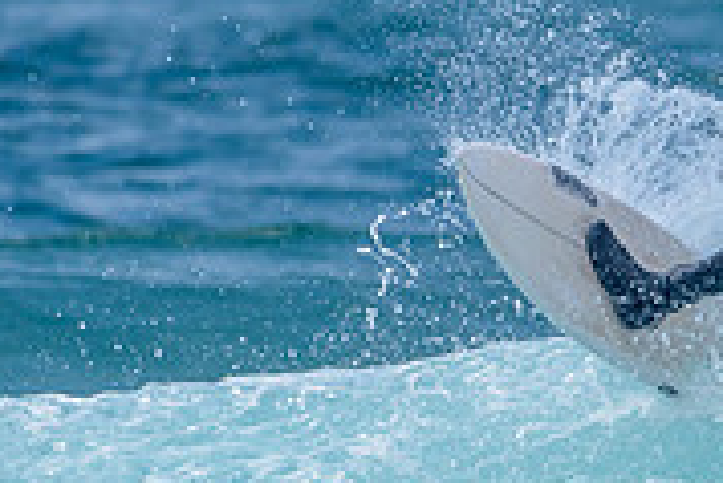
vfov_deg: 0.7
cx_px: 861
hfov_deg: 1.0
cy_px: 368
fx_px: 40319
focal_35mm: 2006
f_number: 5.6
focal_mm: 500
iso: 180
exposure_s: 1/2000
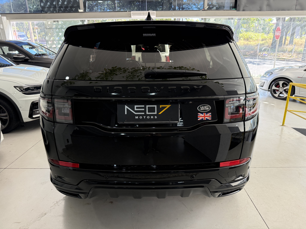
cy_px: 114
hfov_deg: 71.6
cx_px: 153
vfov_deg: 56.8
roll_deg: +1.4
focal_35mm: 24
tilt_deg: -17.4
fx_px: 212
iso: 200
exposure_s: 1/132
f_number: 1.78
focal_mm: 6.76
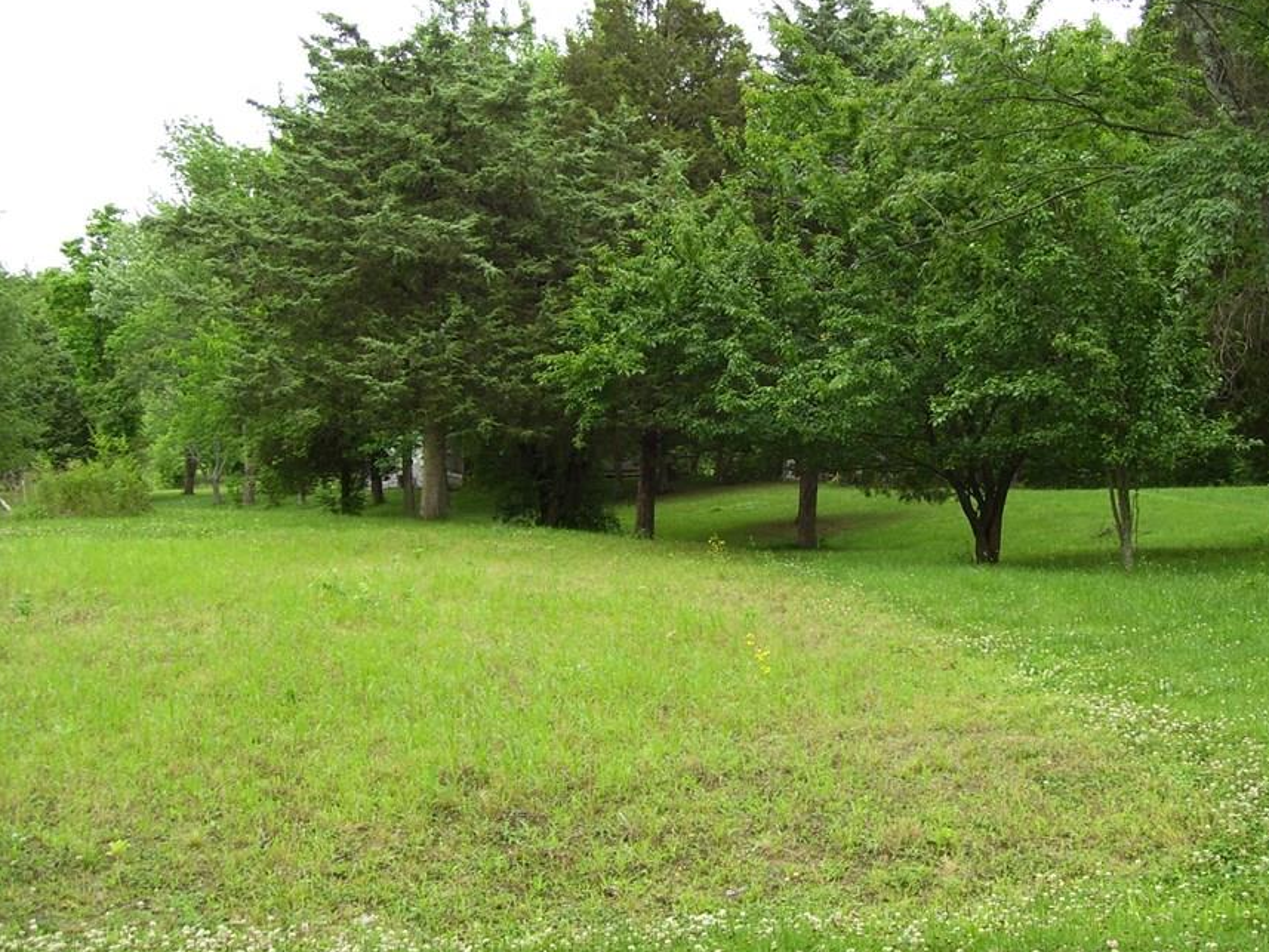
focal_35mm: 43
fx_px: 1577
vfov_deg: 33.6
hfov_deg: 43.7
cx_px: 746
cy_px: 434
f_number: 2.7
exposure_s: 1/350
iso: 80
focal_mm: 6
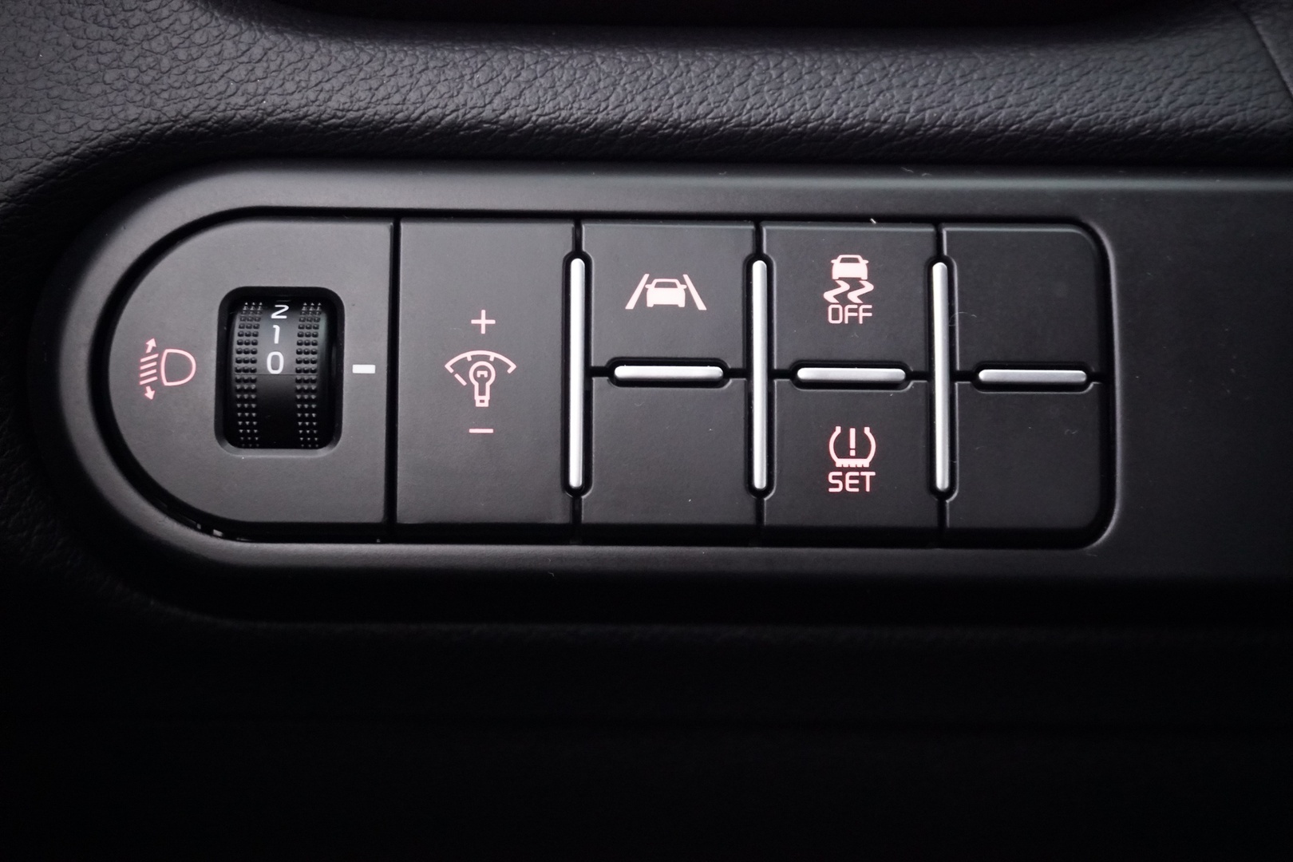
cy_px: 431
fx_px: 1724
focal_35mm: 48
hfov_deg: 41.1
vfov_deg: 28.1
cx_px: 646
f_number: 5
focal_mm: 32
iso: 12800
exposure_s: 1/25
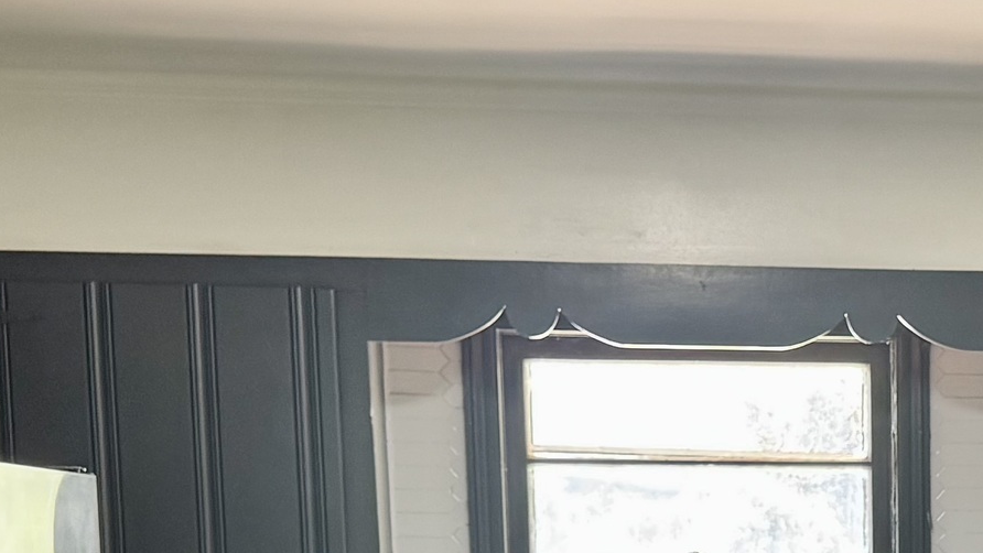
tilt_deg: -6.7
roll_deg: +0.4
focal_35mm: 90
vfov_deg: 12.6
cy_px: 879
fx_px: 2346
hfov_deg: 22.9
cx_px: 940
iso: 200
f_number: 1.78
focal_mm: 6.76
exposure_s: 1/67
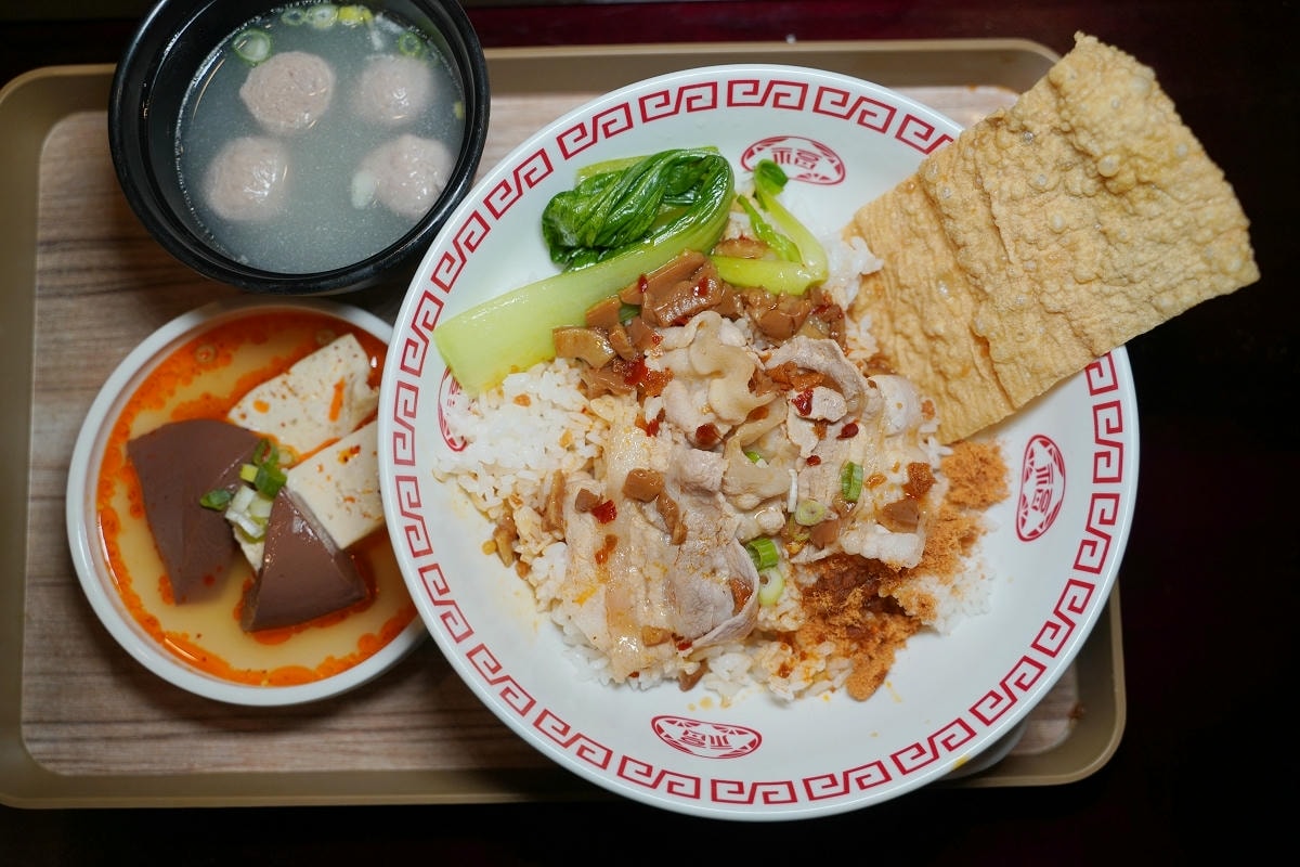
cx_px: 650
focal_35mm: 31
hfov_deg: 60.3
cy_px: 434
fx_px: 1119
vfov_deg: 42.3
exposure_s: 1/60
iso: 160
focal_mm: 31
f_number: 4
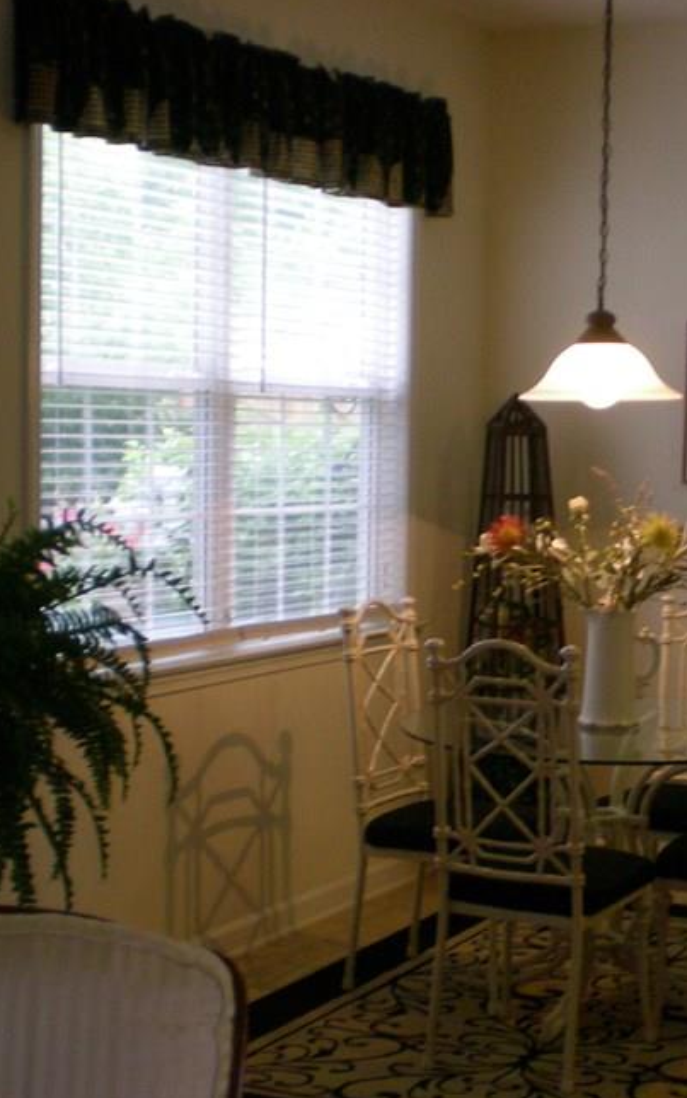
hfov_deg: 20.1
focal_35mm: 64
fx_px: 1916
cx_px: 534
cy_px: 617
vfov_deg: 31.9
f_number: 3.1
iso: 200
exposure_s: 1/45.5
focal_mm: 6.3
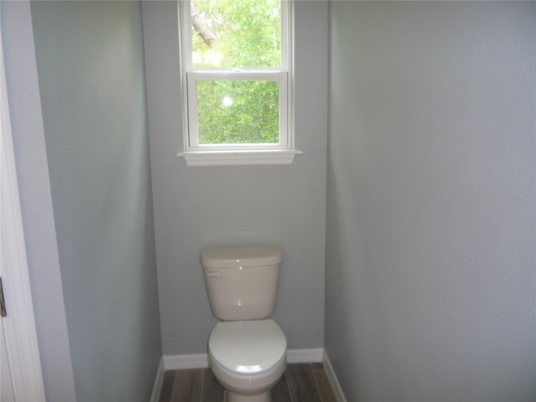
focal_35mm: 30
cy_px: 201
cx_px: 268
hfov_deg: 60.0
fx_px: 465
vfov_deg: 46.8
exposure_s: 1/30
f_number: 3.3
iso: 100
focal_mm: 5.2
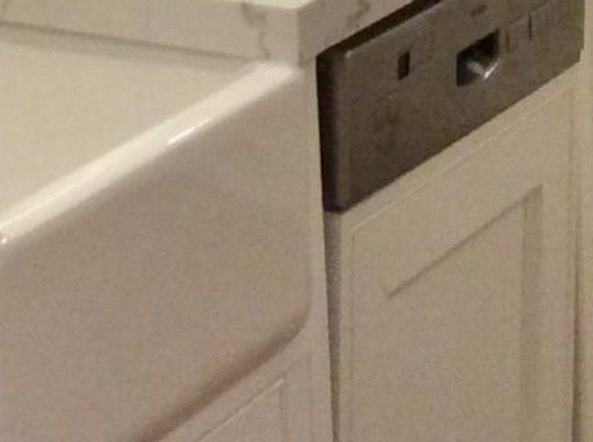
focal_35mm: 168
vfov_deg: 8.3
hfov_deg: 11.0
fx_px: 2873
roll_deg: +2.3
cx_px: -459
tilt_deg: -5.3
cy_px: -510
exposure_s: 1/24
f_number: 2.4
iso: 80
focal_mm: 3.3
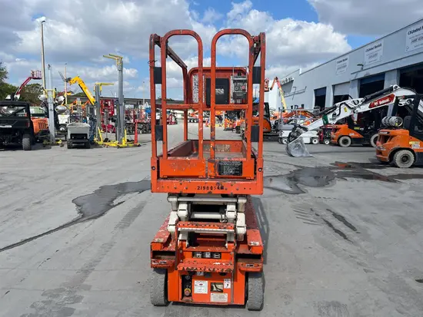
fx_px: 318
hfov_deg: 67.3
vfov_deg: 53.1
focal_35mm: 26
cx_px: 212
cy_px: 158
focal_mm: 5.1
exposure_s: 1/4310
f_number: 1.6
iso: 50
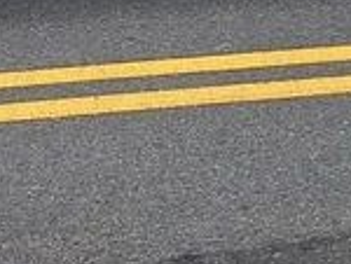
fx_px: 1595
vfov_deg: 8.0
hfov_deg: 12.3
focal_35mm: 157
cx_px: -47
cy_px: -547
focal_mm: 5.54
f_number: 1.8
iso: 40
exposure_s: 1/4032
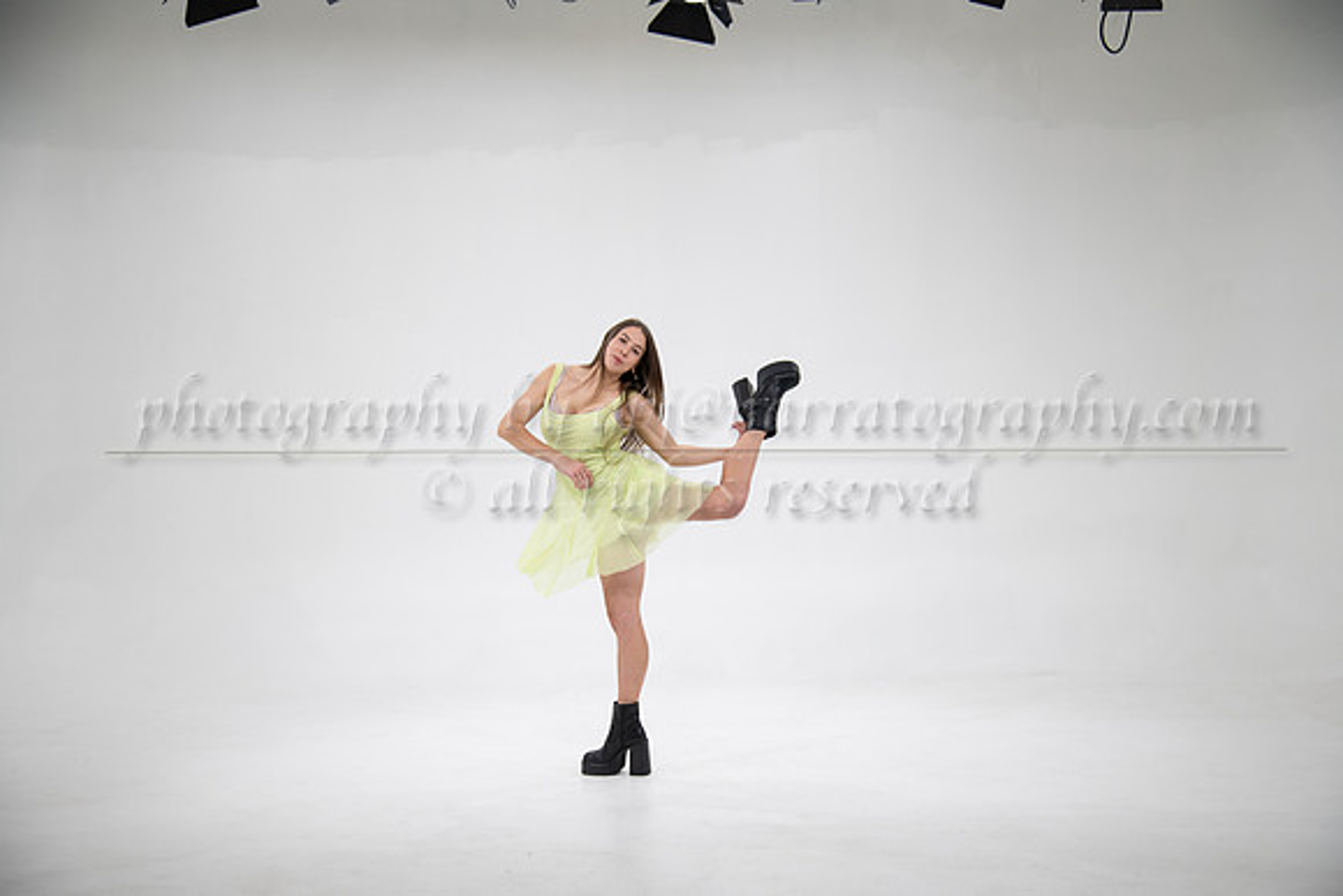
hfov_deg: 42.7
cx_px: 672
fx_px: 1716
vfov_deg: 29.3
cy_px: 448
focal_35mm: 46
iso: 400
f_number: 4
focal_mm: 46
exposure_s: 1/500
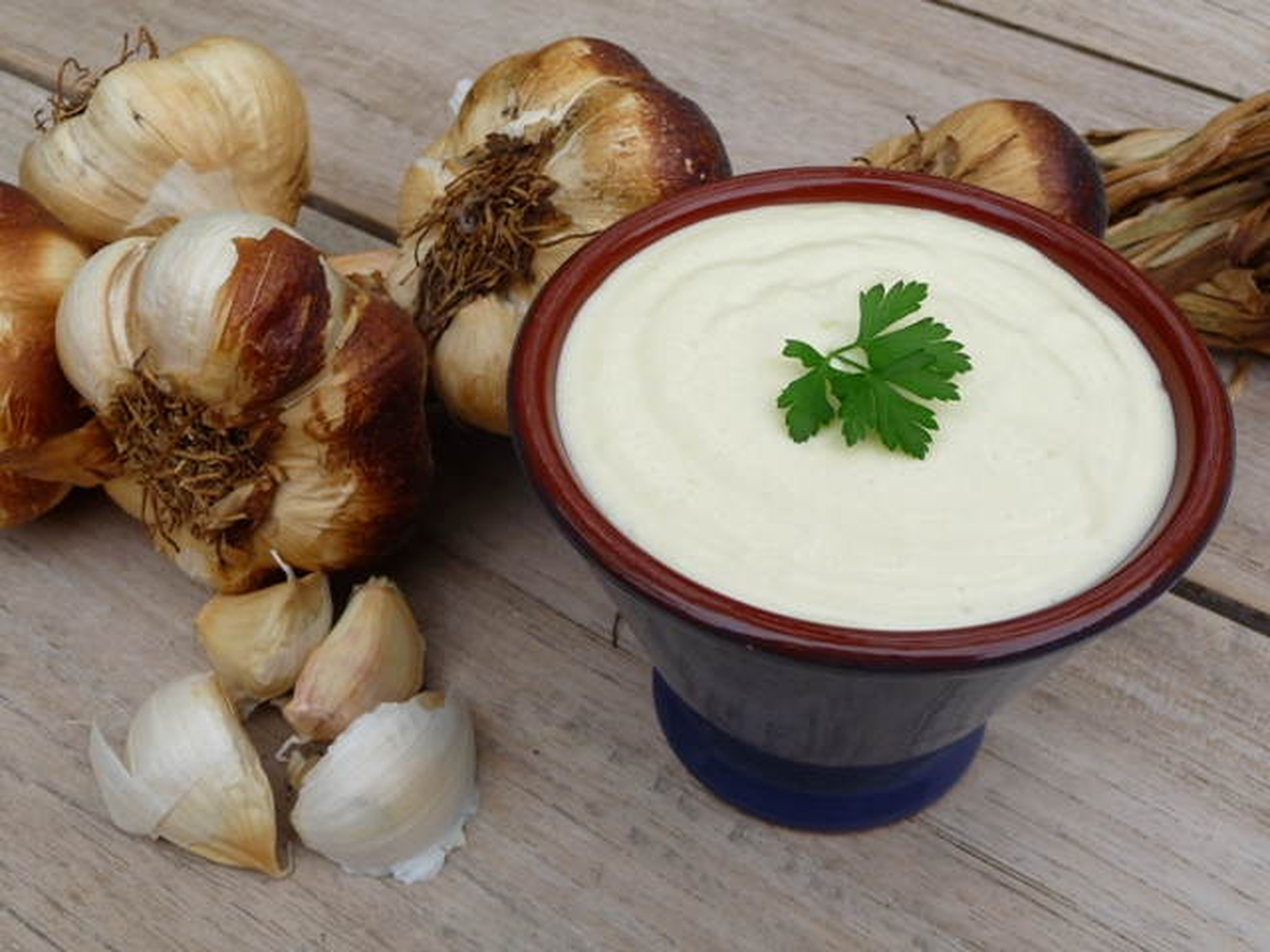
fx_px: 1578
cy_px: 476
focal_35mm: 43
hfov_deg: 43.9
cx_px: 635
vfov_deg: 33.6
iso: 100
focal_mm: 7.1
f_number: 4
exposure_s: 1/200
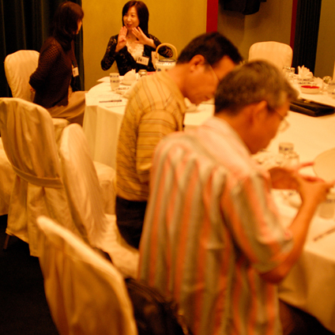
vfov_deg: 31.6
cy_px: 157
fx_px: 591
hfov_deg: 31.6
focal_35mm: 54
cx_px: 166
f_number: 2
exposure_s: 1/100
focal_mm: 28
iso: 800
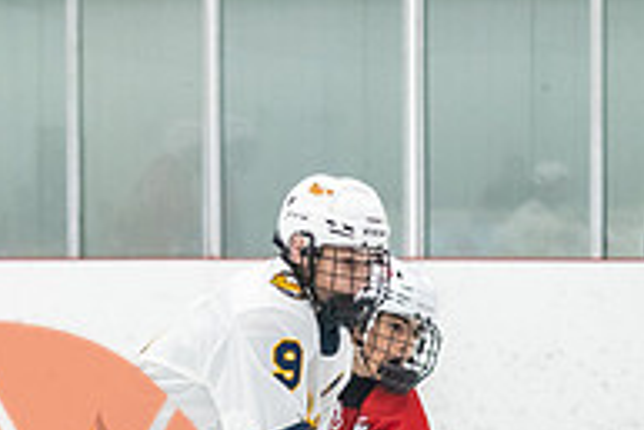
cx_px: 479
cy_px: 622
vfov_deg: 4.2
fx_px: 5818
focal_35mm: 325
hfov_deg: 6.3
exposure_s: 1/800
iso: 3200
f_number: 2.8
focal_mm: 86
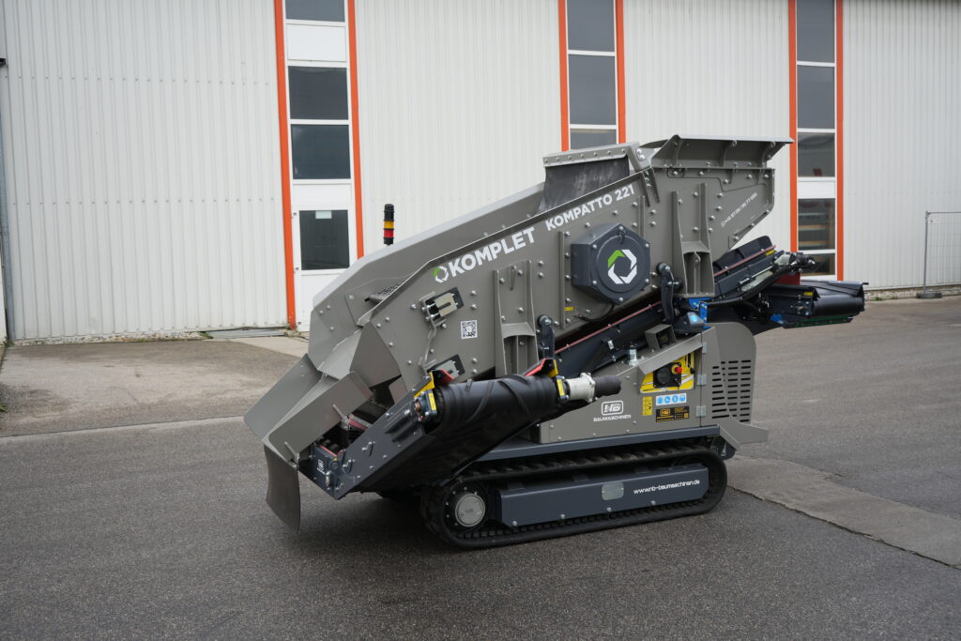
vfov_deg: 35.1
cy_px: 320
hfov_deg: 50.7
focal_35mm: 38
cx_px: 480
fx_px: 1014
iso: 100
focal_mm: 38
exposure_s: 1/100
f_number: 5
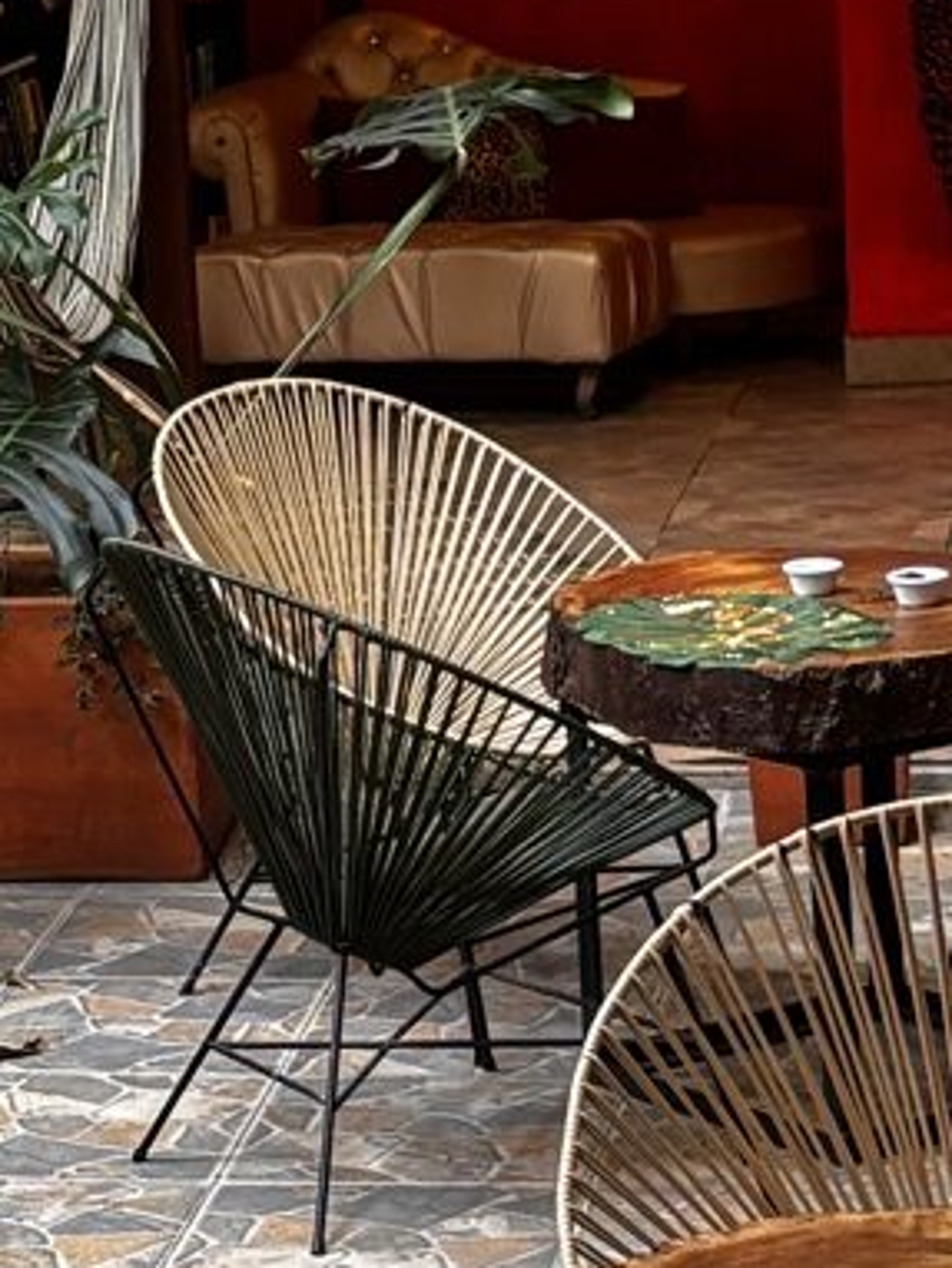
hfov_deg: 10.7
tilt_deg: -8.4
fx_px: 4981
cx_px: -222
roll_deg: +3.3
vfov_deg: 14.5
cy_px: 455
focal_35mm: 136
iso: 320
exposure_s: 1/60
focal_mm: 5.96
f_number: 1.6
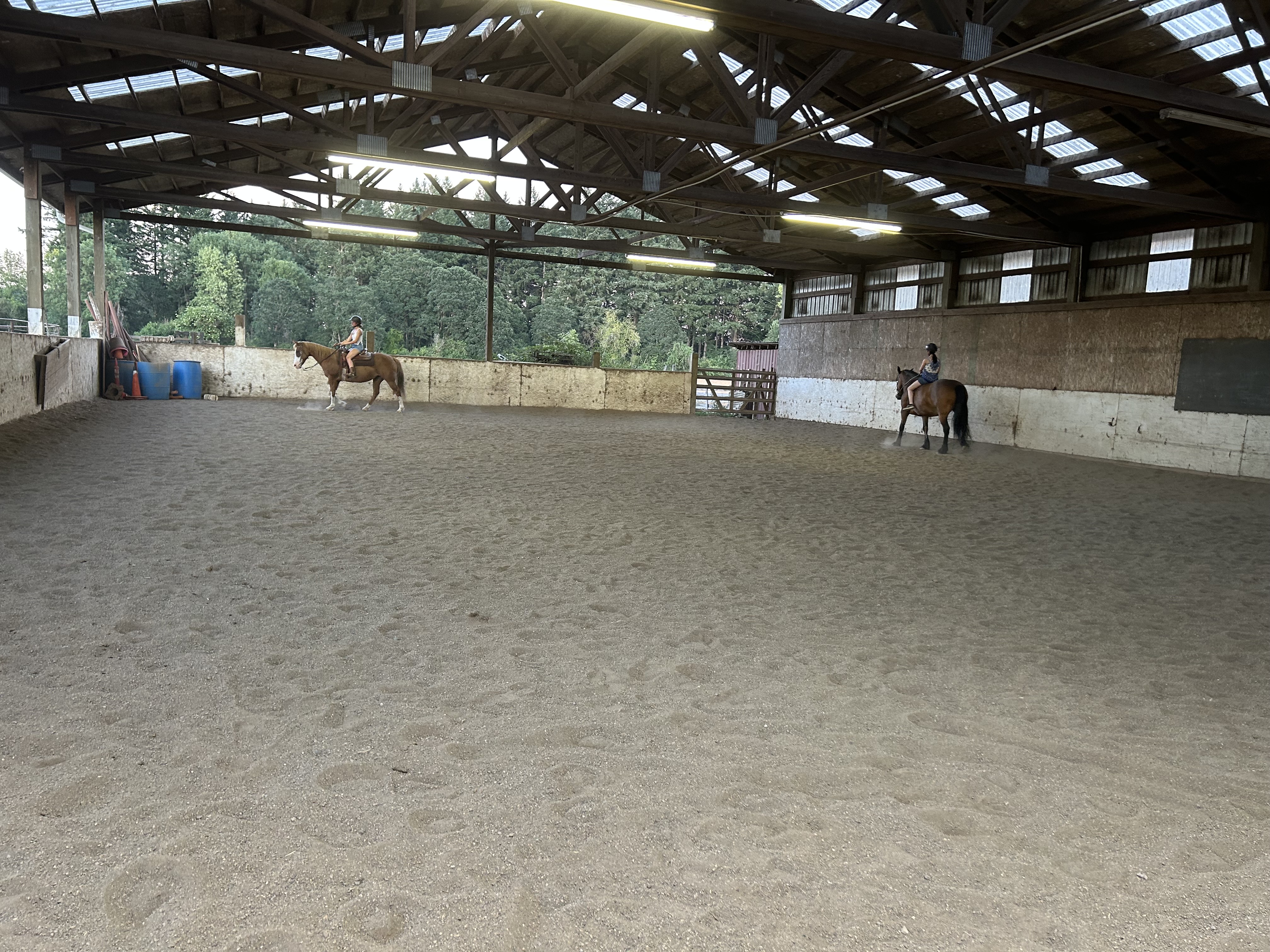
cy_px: 476
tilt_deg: -6.3
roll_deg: -2.9
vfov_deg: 53.1
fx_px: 954
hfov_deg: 67.3
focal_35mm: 26
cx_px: 635
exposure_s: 1/60
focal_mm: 5.7
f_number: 1.5
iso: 160
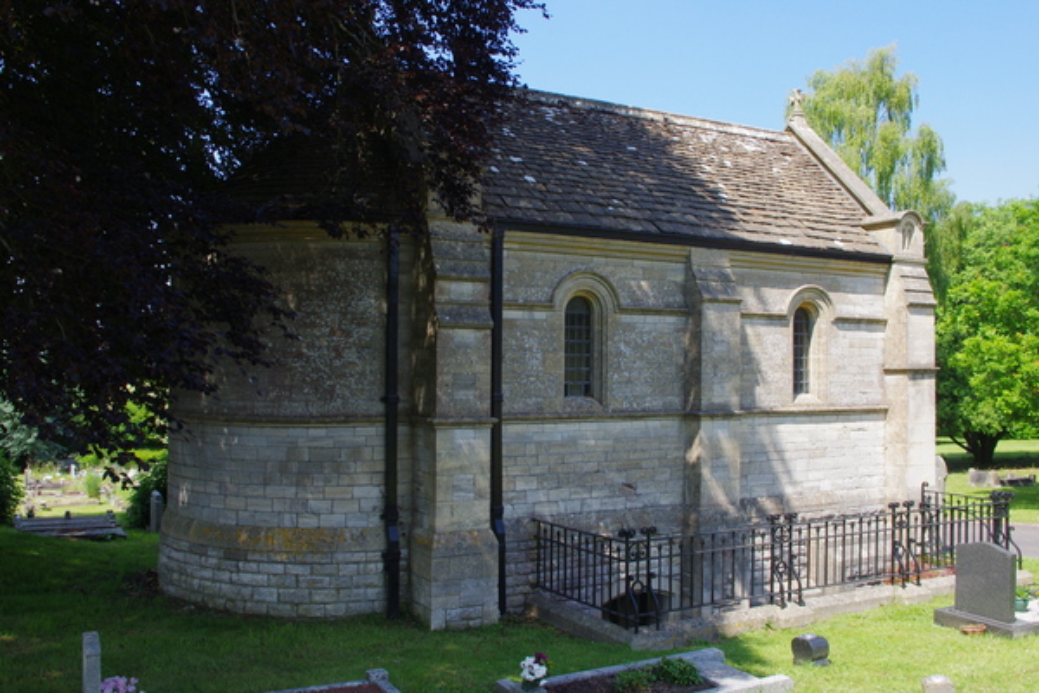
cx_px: 520
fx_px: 895
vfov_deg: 42.3
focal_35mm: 31
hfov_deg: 60.3
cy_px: 346
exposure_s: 1/160
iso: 400
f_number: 11
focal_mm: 21.25
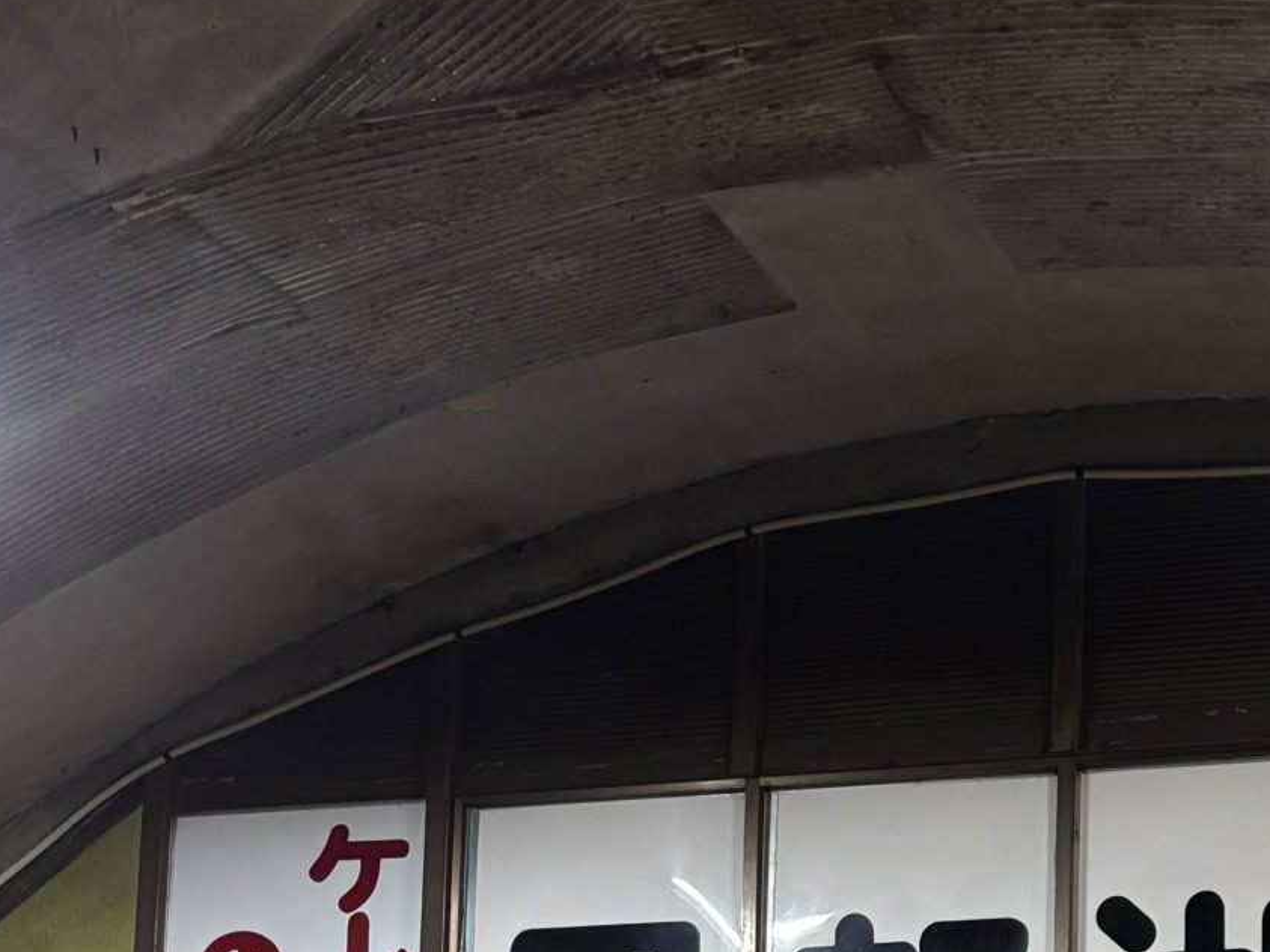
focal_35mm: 79
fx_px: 2898
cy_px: 1258
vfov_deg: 17.4
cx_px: 1094
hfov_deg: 24.2
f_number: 1.6
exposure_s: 1/60
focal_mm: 6
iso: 400
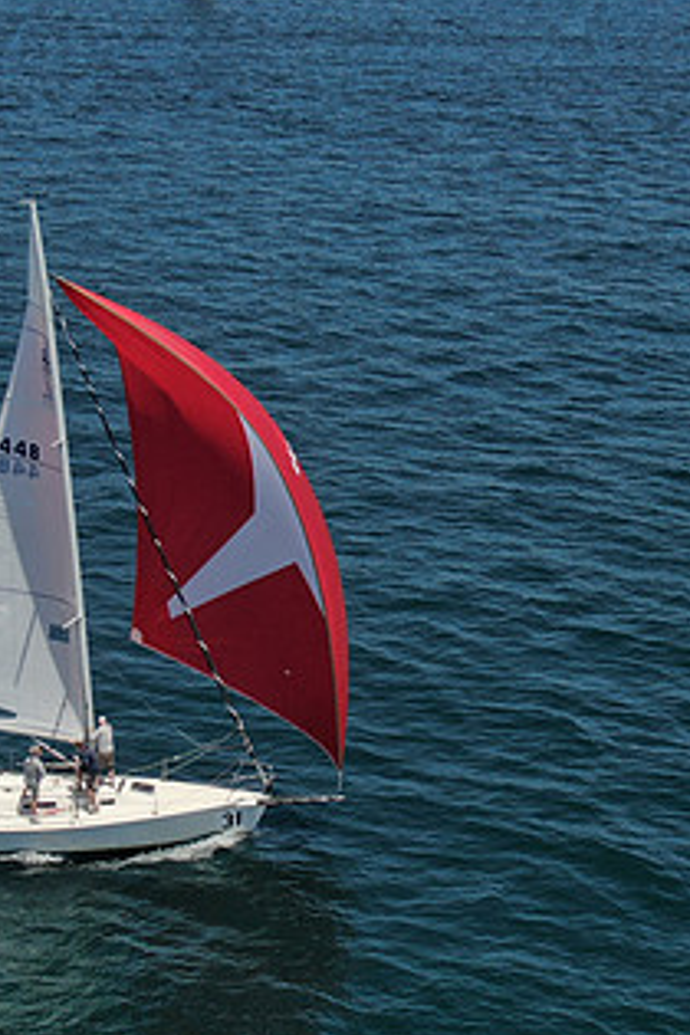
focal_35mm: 92
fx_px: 2645
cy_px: 537
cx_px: 365
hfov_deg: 14.9
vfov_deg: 22.1
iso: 100
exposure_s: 1/1250
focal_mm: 8.6
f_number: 3.8
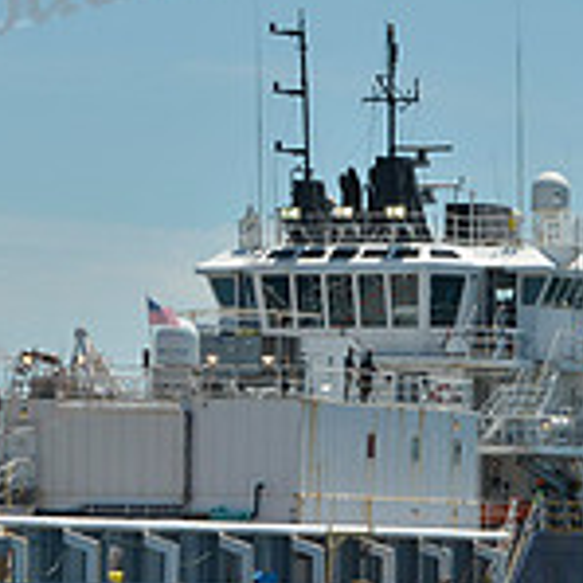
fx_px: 6326
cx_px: 423
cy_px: 166
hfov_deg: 5.3
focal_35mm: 332
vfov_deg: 5.3
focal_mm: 100
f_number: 9
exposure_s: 1/1250
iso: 280
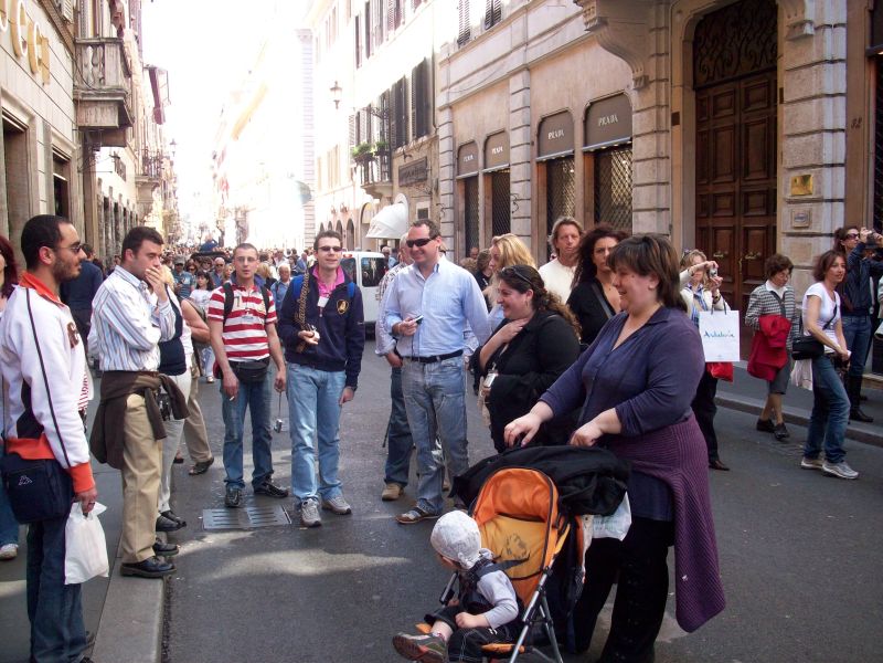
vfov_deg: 38.7
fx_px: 944
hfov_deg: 50.1
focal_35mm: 37
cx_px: 442
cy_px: 332
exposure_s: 1/123
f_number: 2.8
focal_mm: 6.2
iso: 80
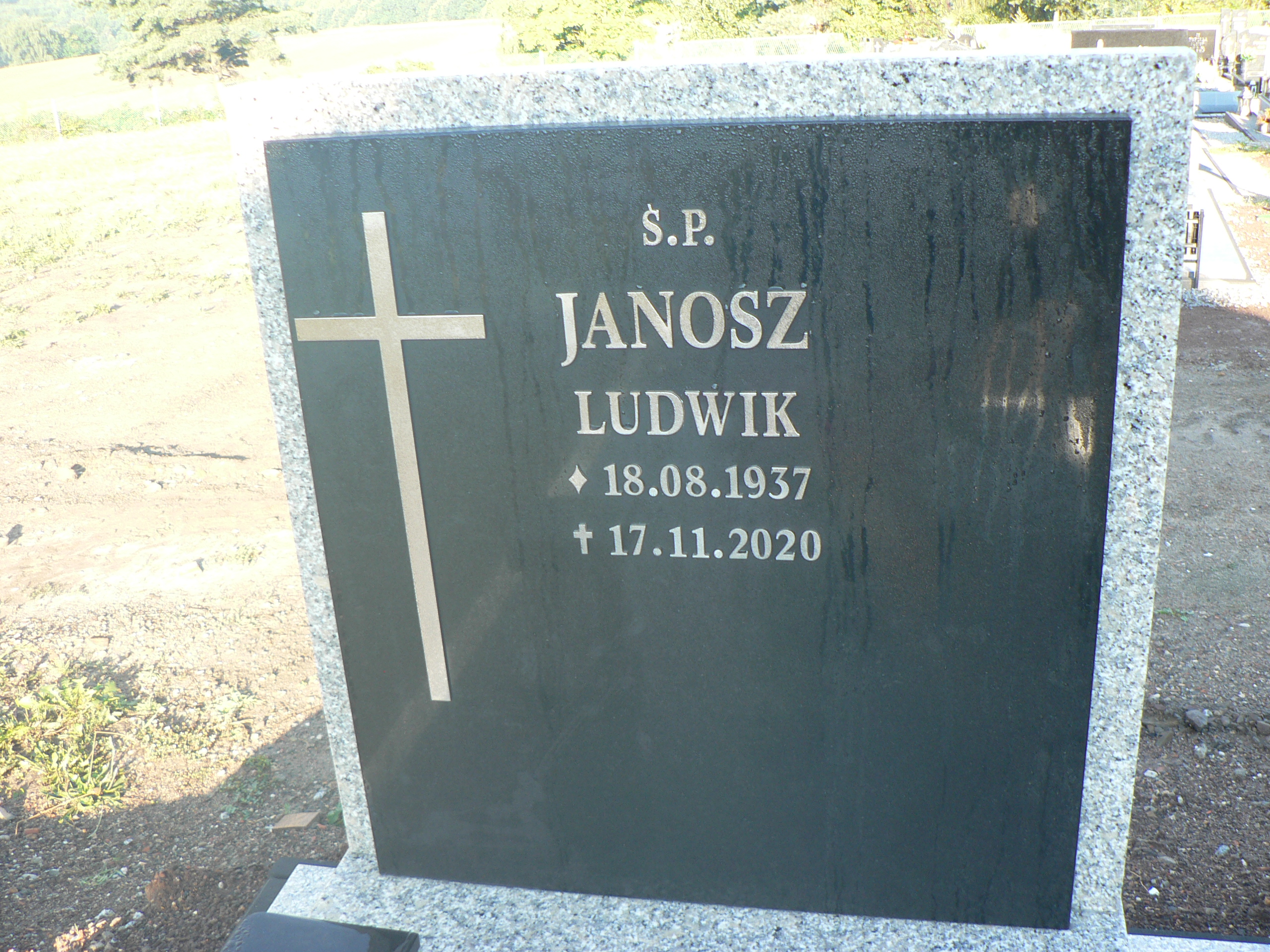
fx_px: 1321
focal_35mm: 36
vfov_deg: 39.7
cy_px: 476
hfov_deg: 51.4
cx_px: 635
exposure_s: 1/80
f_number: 2.8
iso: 80
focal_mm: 6
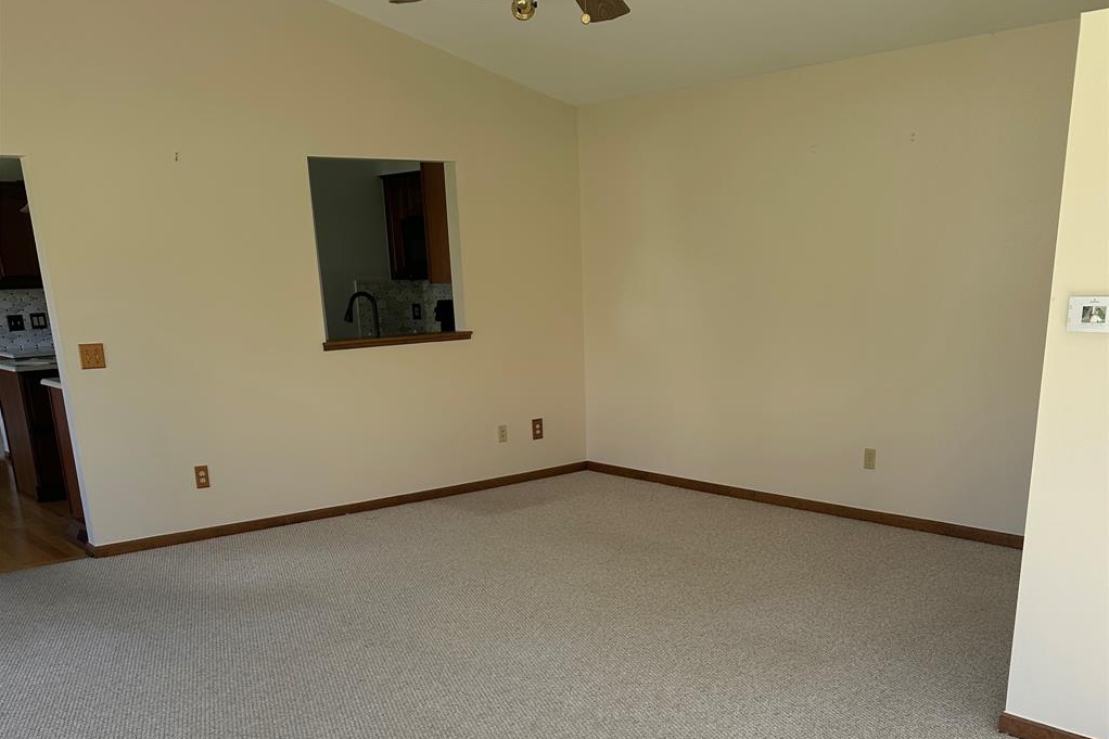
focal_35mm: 25
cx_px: 554
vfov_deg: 51.2
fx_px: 770
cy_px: 396
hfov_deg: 71.5
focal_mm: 6.86
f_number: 1.78
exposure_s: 1/121
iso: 64
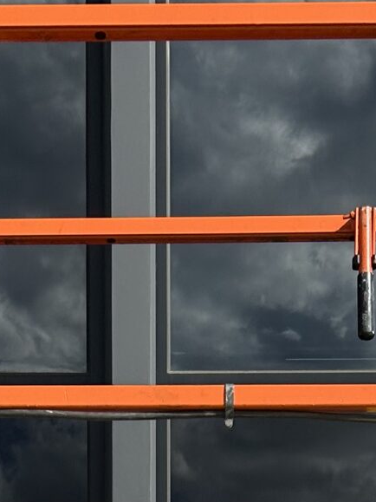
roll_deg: +0.0
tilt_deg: -2.4
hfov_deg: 12.9
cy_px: 1049
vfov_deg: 14.0
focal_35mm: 115
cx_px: 119
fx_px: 1666
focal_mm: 5.7
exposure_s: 1/6579
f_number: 1.5
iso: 50
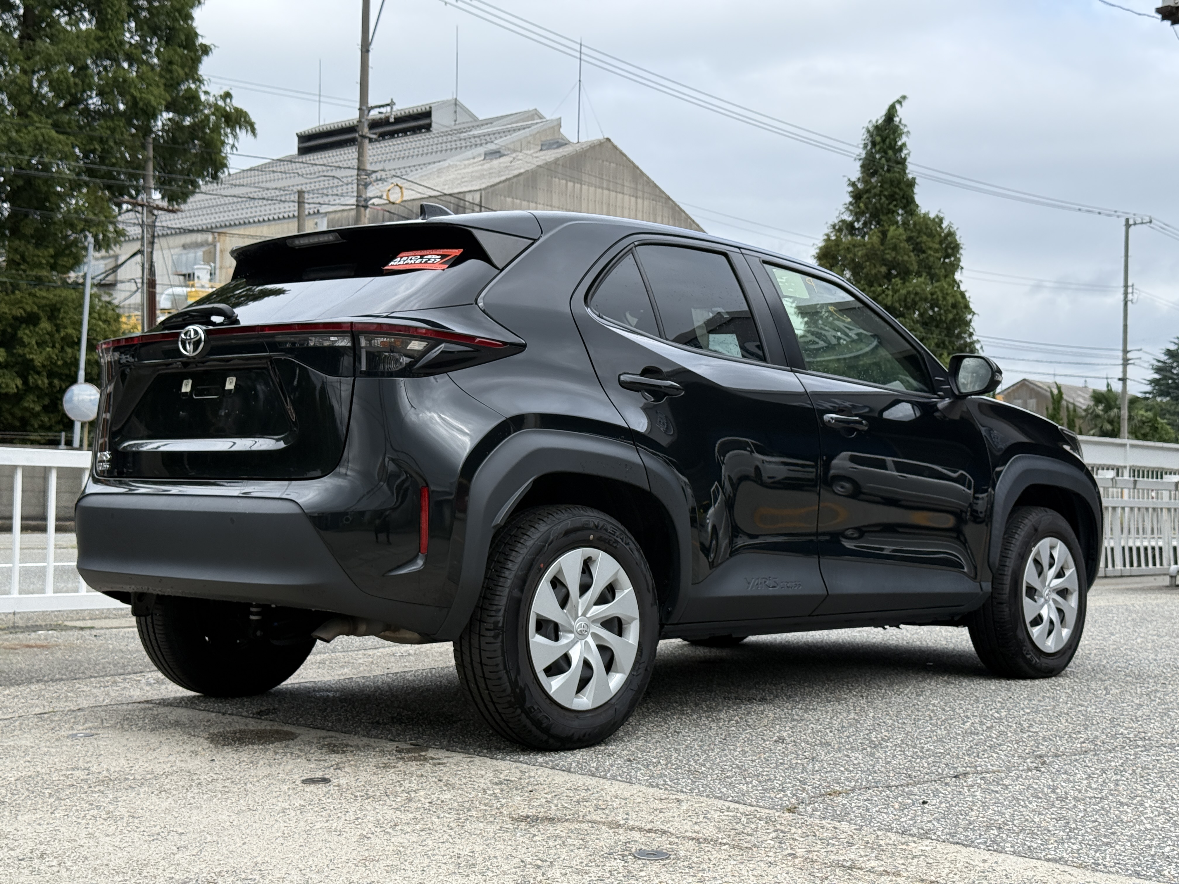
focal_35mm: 48
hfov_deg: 39.7
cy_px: 442
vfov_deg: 30.3
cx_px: 590
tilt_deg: +1.9
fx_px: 1635
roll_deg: -1.3
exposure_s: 1/2273
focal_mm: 6.76
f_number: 1.78
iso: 80
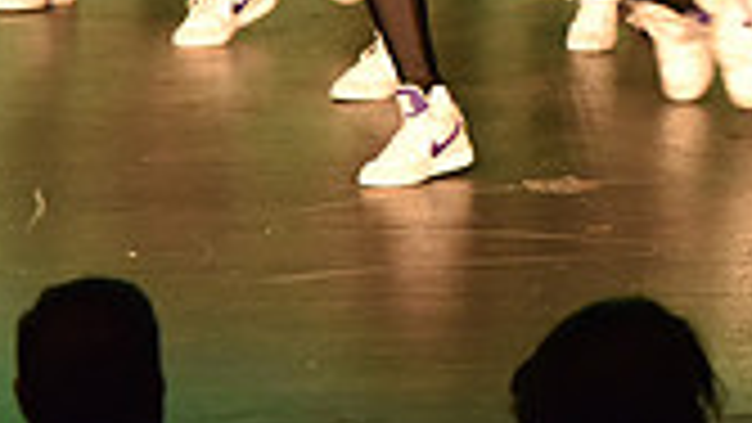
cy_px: -227
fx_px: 9812
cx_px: 698
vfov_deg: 2.5
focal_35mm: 492
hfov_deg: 4.4
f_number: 4
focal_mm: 135
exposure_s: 1/160
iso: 2000
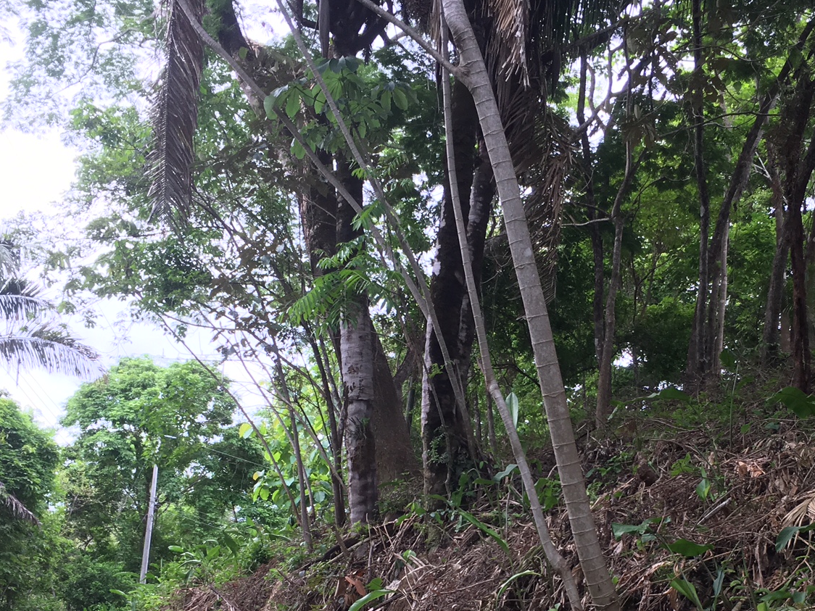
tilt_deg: +5.8
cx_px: 509
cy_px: 507
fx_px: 1224
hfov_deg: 36.6
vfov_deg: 27.4
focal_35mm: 52
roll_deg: -2.6
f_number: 2.2
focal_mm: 4.15
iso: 40
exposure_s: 1/120
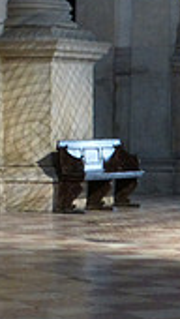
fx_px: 1667
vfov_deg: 10.9
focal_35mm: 197
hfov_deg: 6.1
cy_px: 96
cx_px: 280
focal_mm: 9
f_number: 4.4
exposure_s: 1/5
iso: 400
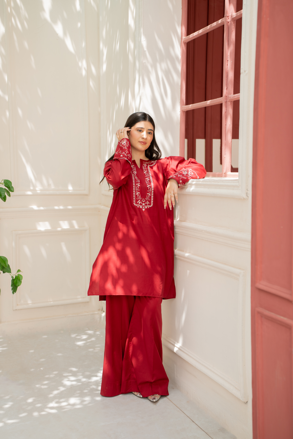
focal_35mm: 45
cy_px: 220
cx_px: 146
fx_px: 549
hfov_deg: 29.9
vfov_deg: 43.6
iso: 125
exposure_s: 1/200
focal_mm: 45
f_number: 2.8
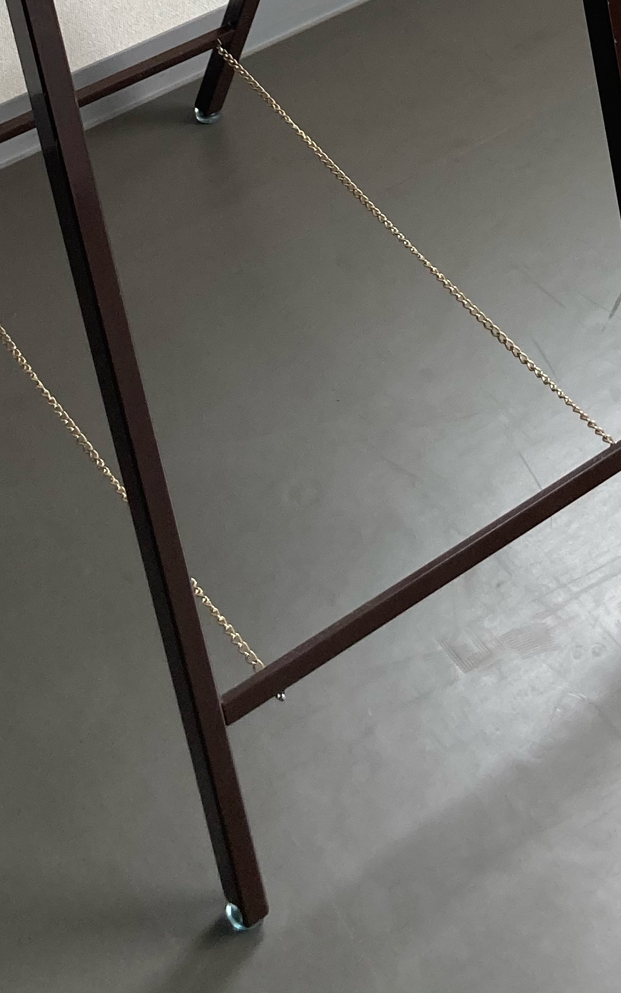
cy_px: -277
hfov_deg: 17.1
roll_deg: -1.4
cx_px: 469
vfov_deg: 24.0
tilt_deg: -29.9
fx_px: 2059
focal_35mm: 76
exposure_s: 1/121
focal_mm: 3.99
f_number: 1.8
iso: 50
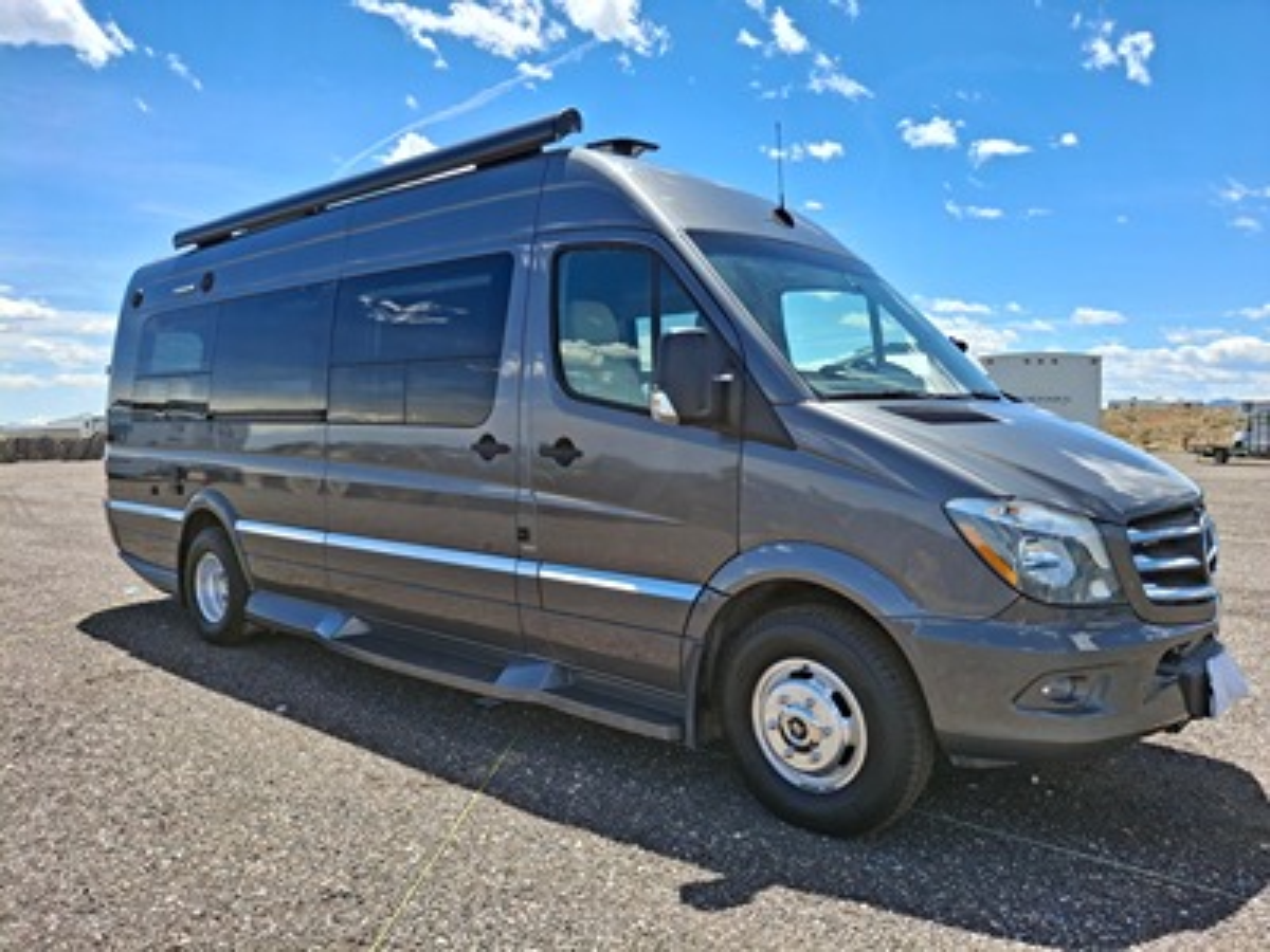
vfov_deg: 54.9
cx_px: 635
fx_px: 917
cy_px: 476
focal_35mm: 25
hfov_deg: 69.4
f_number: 1.8
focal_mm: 4.69
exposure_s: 1/1776
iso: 32
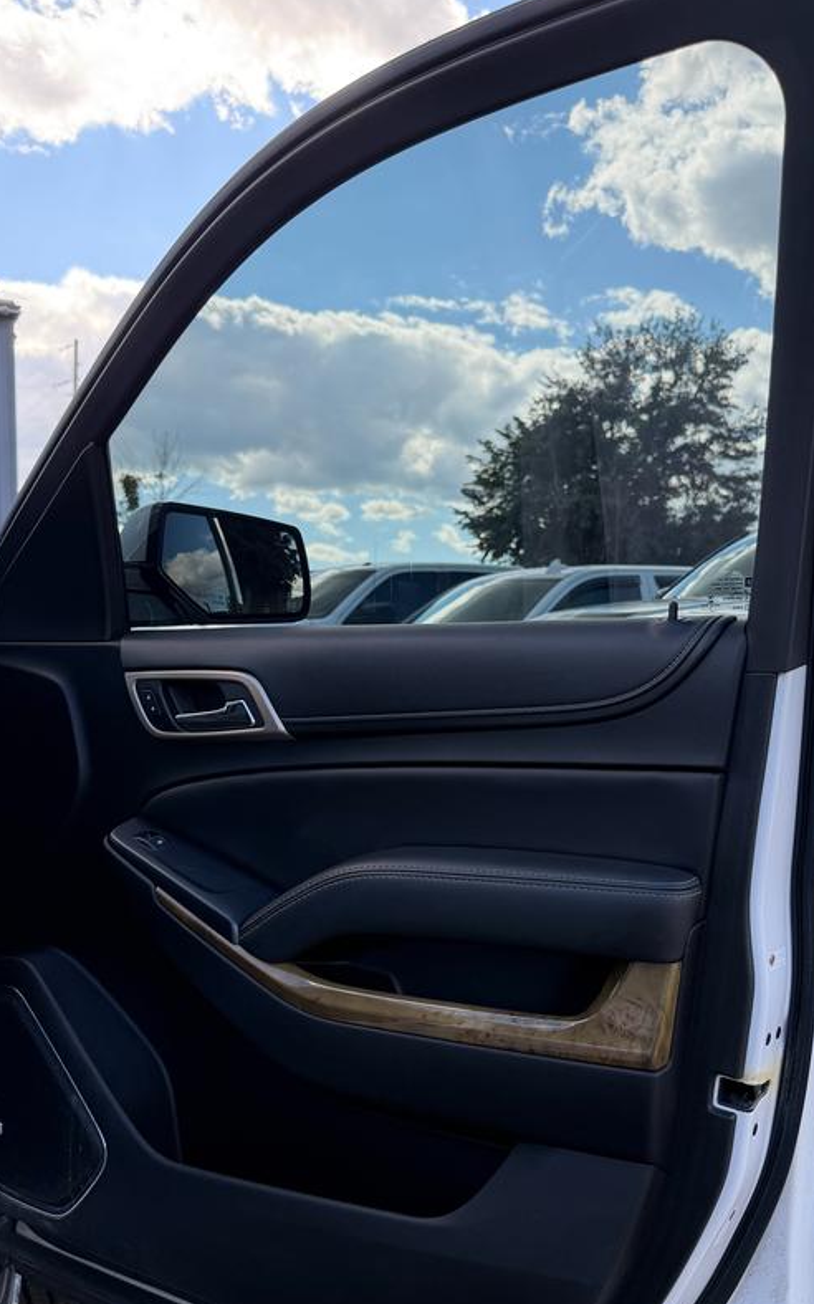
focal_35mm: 31
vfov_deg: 60.8
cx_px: 402
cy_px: 773
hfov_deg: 40.6
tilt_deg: -5.8
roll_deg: -1.0
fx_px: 1101
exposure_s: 1/796
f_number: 1.78
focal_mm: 6.76
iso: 80
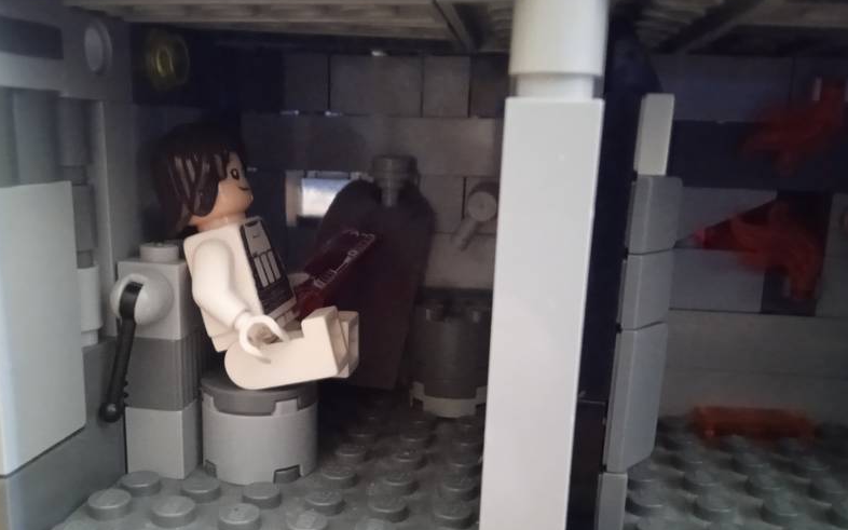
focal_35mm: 34
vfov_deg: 36.9
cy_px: 352
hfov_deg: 56.7
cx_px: 394
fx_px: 786
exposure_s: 1/10
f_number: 2.2
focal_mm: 3.43
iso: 3923
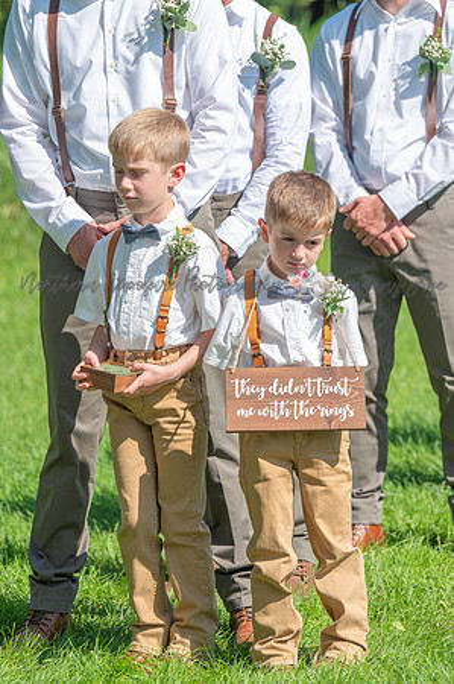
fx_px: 3792
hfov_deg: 6.9
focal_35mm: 200
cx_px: 227
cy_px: 342
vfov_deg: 10.3
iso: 110
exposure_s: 1/500
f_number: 5.6
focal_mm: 200
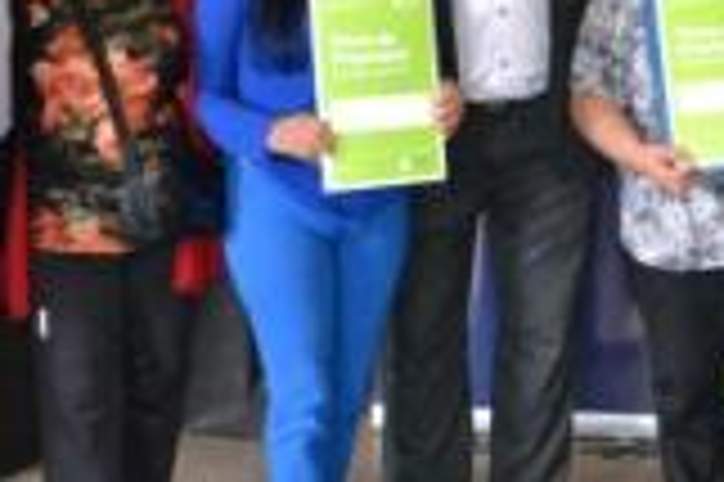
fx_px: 1848
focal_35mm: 92
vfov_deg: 14.7
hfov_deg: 22.1
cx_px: 459
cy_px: 52
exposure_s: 1/60
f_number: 3.8
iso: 3200
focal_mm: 22
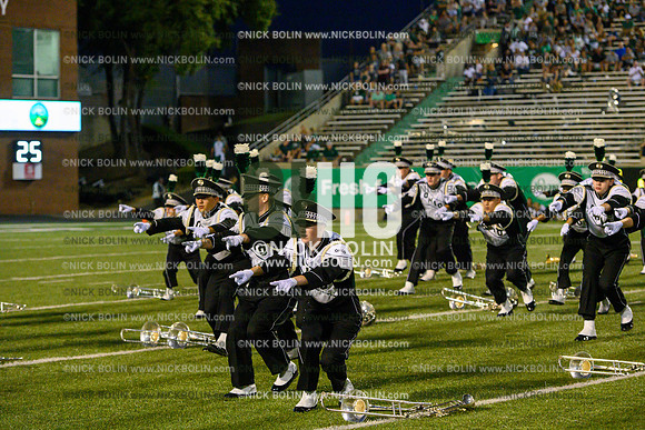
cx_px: 322
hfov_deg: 19.5
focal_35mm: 105
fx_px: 1882
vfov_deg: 13.0
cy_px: 215
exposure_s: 1/1600
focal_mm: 105
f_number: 4
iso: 10000
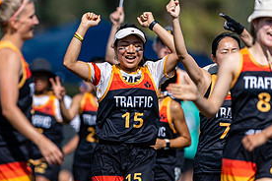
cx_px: 91
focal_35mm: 841
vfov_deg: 1.6
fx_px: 6354
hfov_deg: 2.5
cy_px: 111
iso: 100
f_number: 2.8
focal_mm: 400
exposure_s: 1/3200
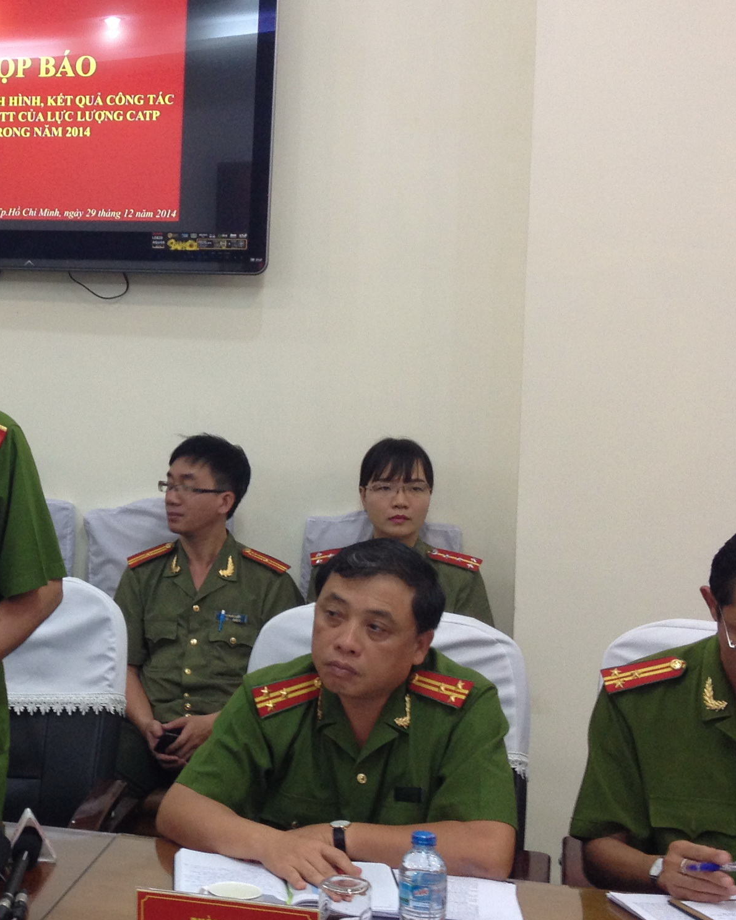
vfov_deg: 25.4
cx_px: -56
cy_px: 421
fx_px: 2043
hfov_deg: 19.6
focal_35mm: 75
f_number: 2.4
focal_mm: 4.28
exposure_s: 1/20
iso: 80
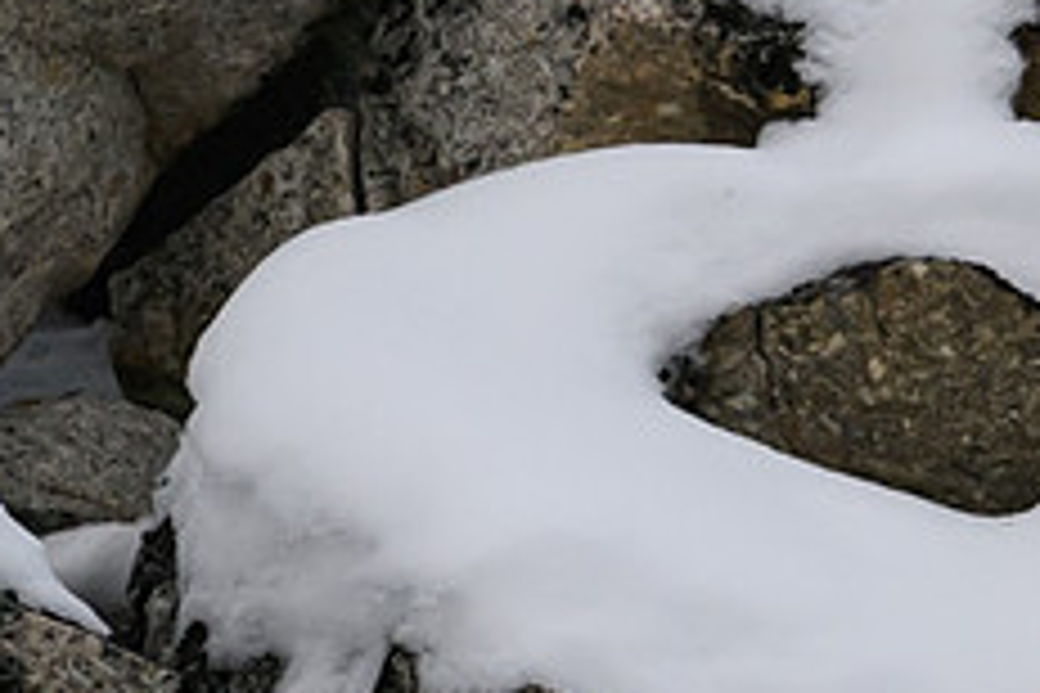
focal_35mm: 1774
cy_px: 71
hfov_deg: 1.2
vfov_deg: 0.8
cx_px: 1273
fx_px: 51245
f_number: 4
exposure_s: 1/1600
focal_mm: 560
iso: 2500
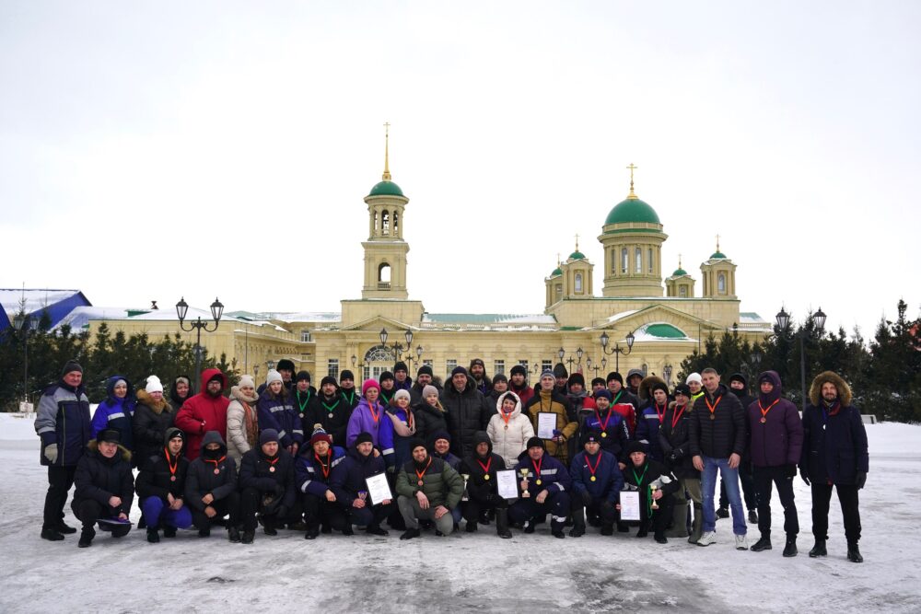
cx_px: 460
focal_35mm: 32
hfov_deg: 58.7
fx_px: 819
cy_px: 307
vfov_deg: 41.1
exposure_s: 1/2000
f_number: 4
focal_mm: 32
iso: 400
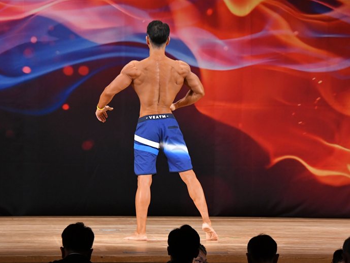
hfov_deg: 8.4
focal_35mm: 236
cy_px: 132
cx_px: 172
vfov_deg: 6.3
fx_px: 2387
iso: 3200
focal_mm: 145
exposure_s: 1/400
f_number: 5.6
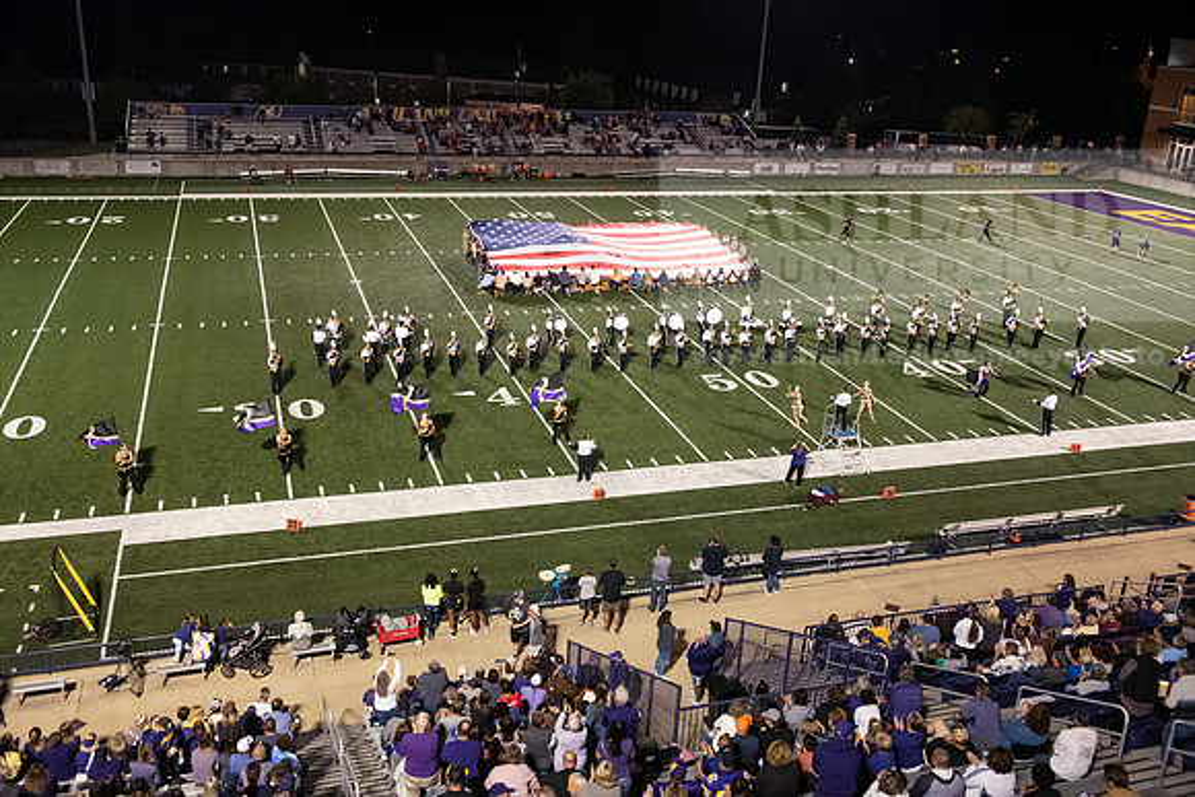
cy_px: 398
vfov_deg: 41.1
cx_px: 598
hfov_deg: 58.7
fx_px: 1062
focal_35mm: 32
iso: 5000
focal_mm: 32
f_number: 4.5
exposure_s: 1/320
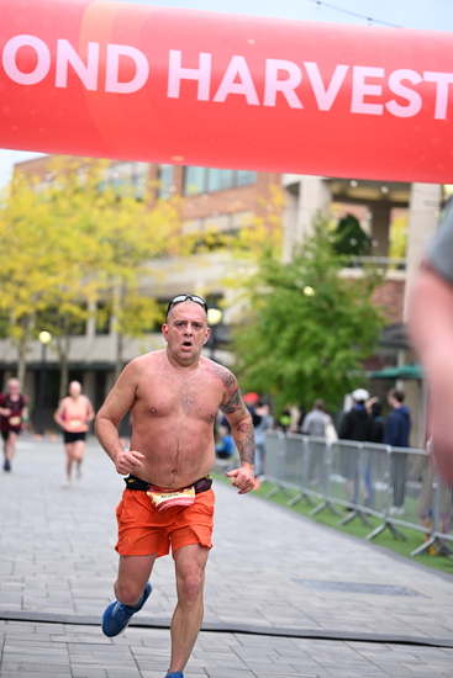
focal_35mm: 92
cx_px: 226
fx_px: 1735
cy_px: 339
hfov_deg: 14.9
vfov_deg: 22.1
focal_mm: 92
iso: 640
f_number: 2.8
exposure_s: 1/2000
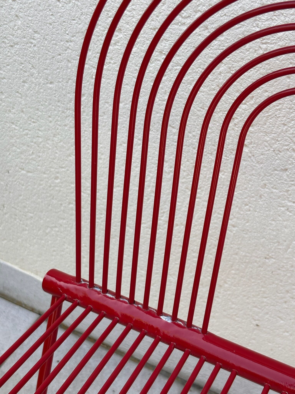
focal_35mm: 52
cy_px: 197
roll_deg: +2.1
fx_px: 591
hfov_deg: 28.0
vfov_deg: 36.8
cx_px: 148
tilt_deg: -39.4
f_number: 1.6
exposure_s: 1/456
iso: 32
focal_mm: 5.96
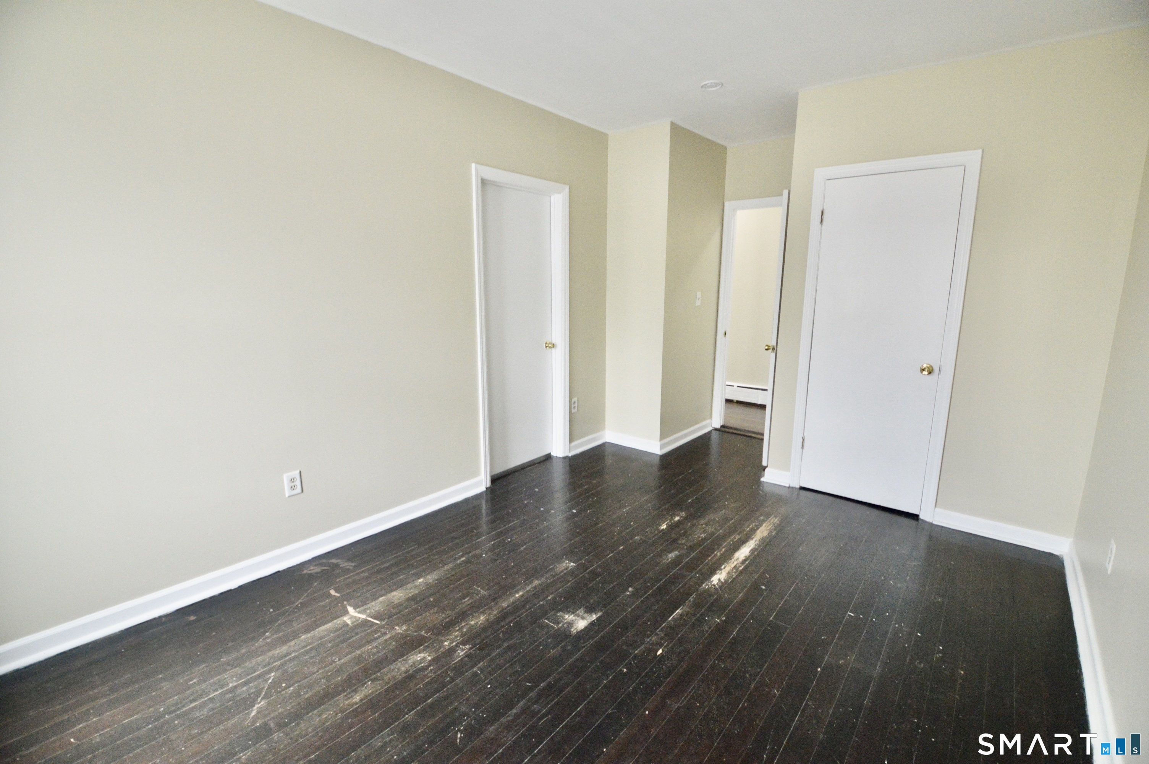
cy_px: 382
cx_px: 574
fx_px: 478
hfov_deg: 100.4
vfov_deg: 77.2
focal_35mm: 15
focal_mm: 10
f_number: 3.5
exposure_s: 1/60
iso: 2000
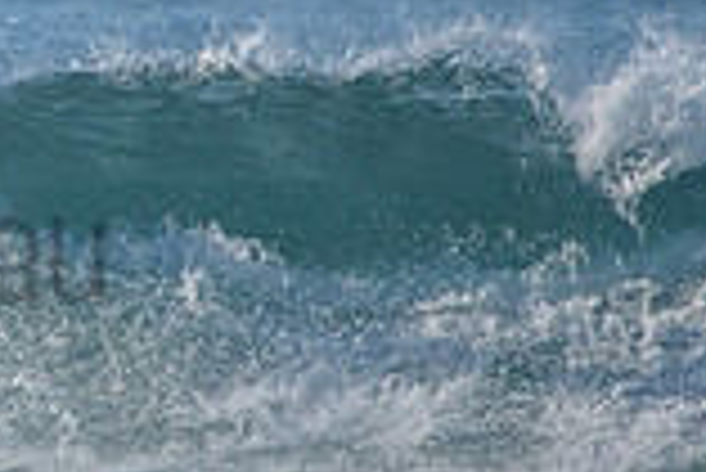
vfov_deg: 0.7
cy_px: 200
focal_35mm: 1851
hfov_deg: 1.1
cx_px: -369
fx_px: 36333
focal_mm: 500
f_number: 5.6
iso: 200
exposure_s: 1/2000
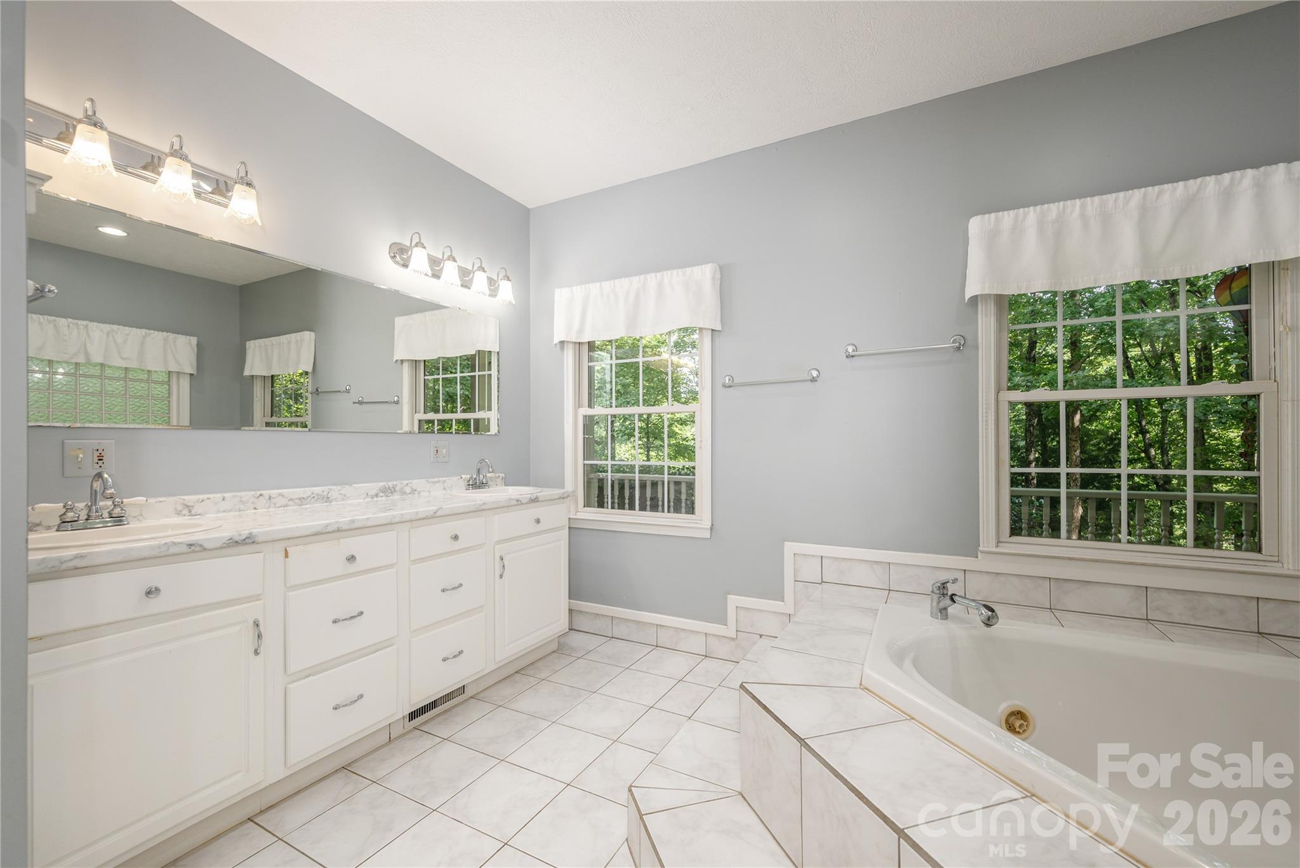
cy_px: 434
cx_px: 650
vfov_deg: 81.3
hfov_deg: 104.2
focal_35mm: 14
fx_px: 506
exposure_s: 1/80
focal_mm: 14
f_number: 7.1
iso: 320
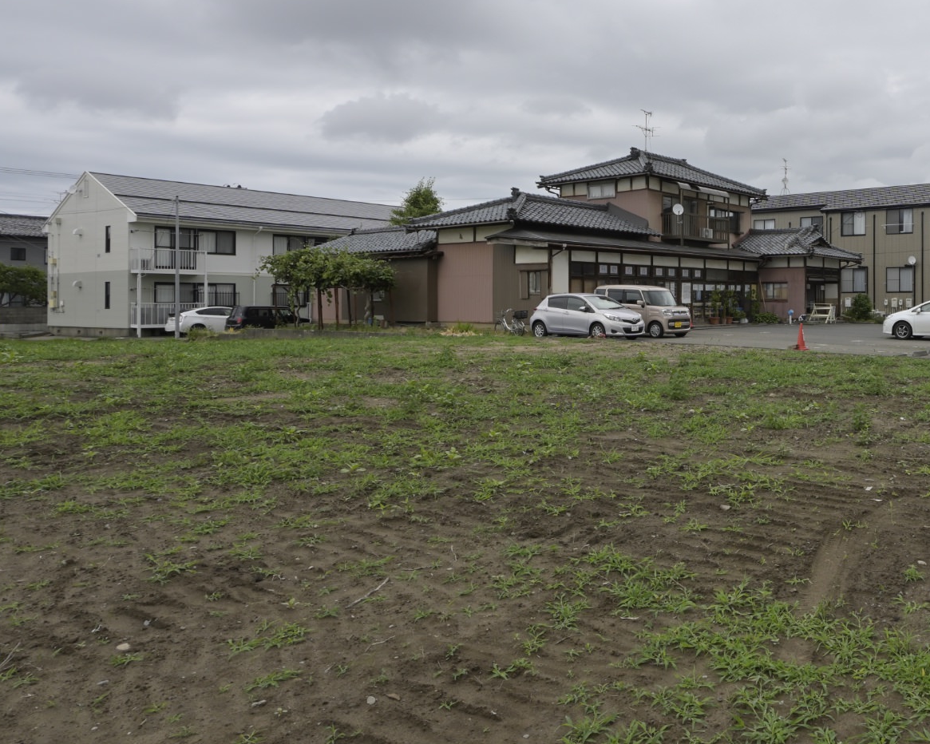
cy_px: 293
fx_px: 798
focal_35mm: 29
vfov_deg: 49.6
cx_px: 791
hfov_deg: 54.6
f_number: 9
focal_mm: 12
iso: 100
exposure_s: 1/250
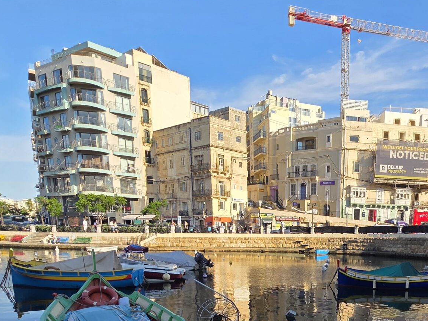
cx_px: 330
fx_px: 359
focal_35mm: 29
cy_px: 311
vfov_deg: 42.5
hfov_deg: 57.9
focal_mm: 2.2
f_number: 1.9
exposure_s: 1/1307
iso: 40
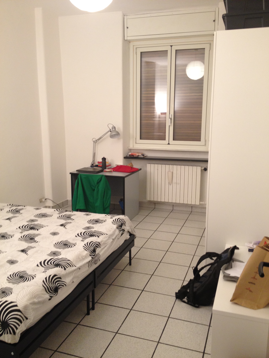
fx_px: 363
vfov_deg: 52.6
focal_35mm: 35
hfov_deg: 40.7
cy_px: 179
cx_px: 134
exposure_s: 1/20
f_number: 2.4
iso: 125
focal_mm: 4.28
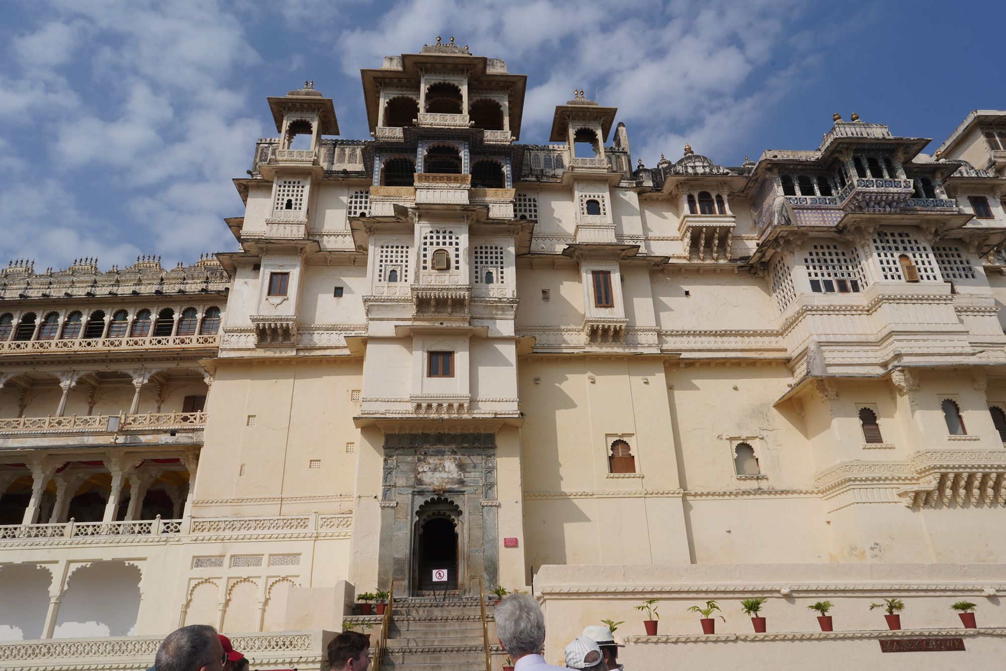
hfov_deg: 73.7
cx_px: 503
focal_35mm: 24
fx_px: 671
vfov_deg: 53.1
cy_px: 336
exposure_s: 1/100
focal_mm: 24
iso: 100
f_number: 20
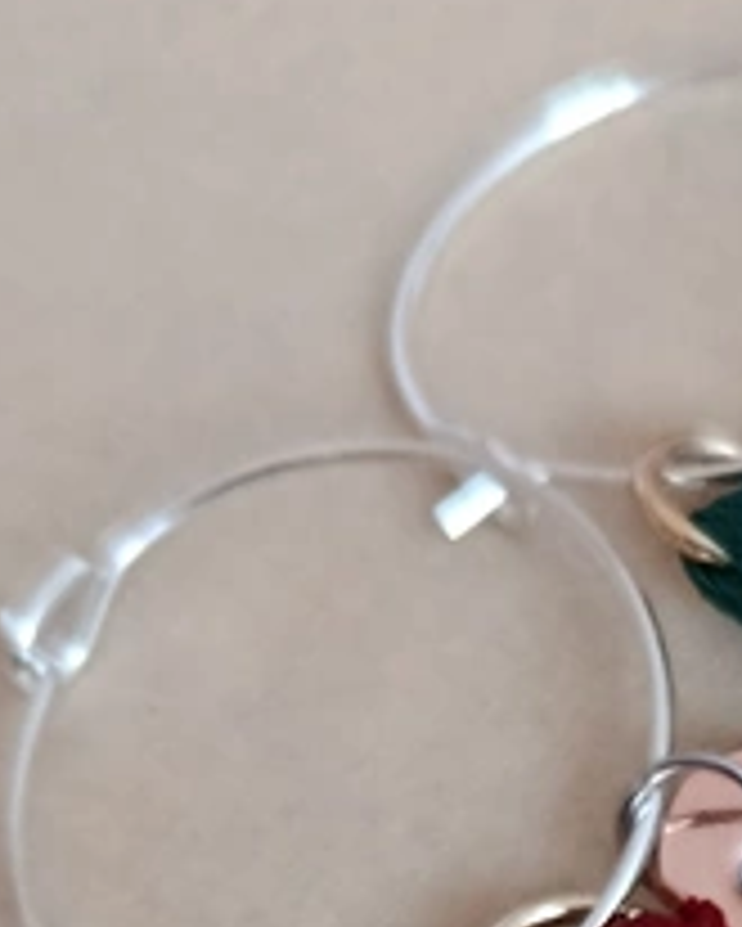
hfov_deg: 14.4
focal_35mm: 100
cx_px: 1124
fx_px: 2743
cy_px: 1516
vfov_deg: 16.8
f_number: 1.7
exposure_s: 1/50
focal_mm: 5.24
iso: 1023
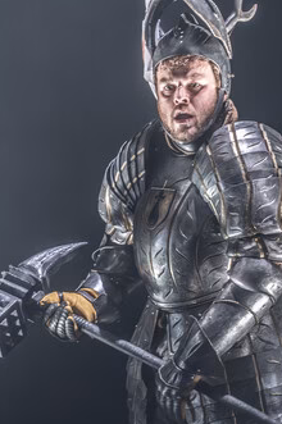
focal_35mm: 449
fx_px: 5286
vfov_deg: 4.6
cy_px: 196
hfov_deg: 3.1
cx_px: 188
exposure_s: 1/250
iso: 2500
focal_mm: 165
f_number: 4
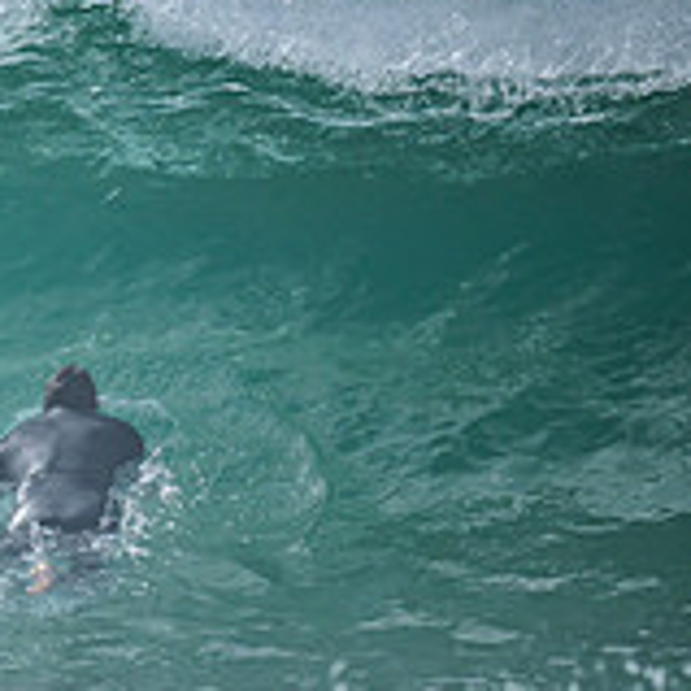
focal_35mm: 2479
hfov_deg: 0.7
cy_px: 289
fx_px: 55986
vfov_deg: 0.7
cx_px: -556
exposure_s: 1/2000
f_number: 6.3
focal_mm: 800
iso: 125
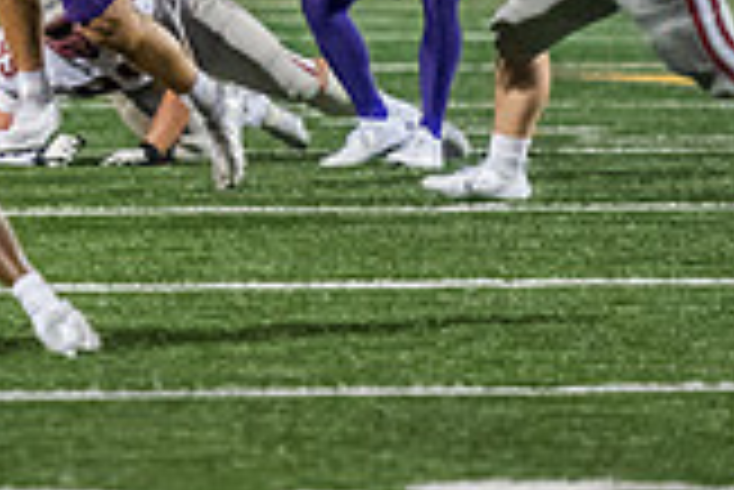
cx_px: -18
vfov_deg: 2.0
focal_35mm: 675
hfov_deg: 3.1
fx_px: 13774
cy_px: -281
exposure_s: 1/400
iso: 5000
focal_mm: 190
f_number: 2.8
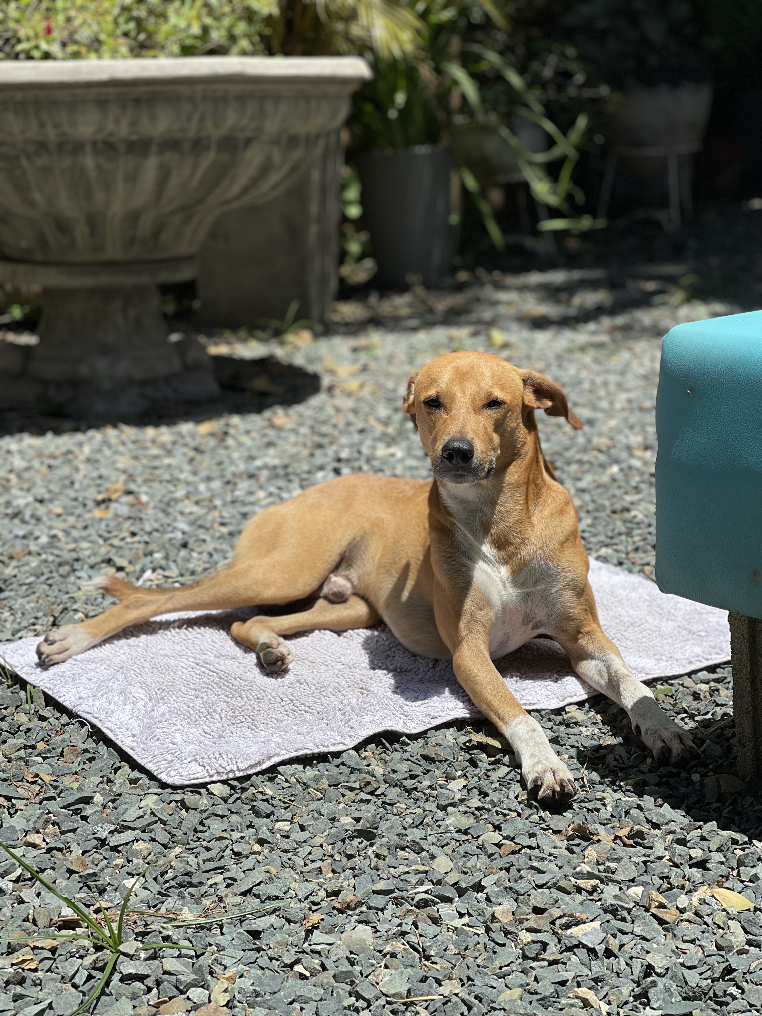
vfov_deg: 30.3
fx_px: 1878
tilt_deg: -13.8
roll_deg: +2.6
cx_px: 381
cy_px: 508
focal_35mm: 64
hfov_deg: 22.9
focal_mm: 7.5
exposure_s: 1/2016
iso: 32
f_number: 2.2
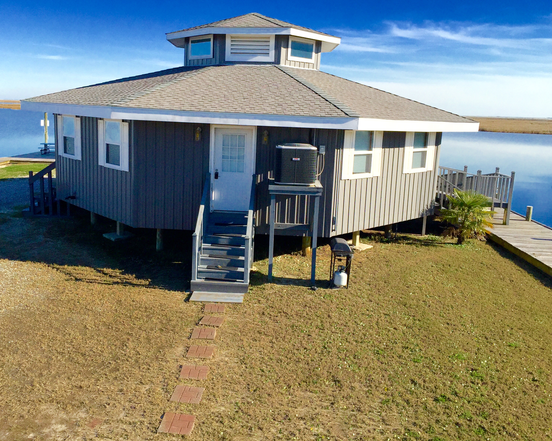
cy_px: 216
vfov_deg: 47.1
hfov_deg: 57.1
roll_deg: -2.6
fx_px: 506
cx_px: 253
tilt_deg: -10.7
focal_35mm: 31
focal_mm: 4.15
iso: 32
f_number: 2.2
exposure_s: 1/3300
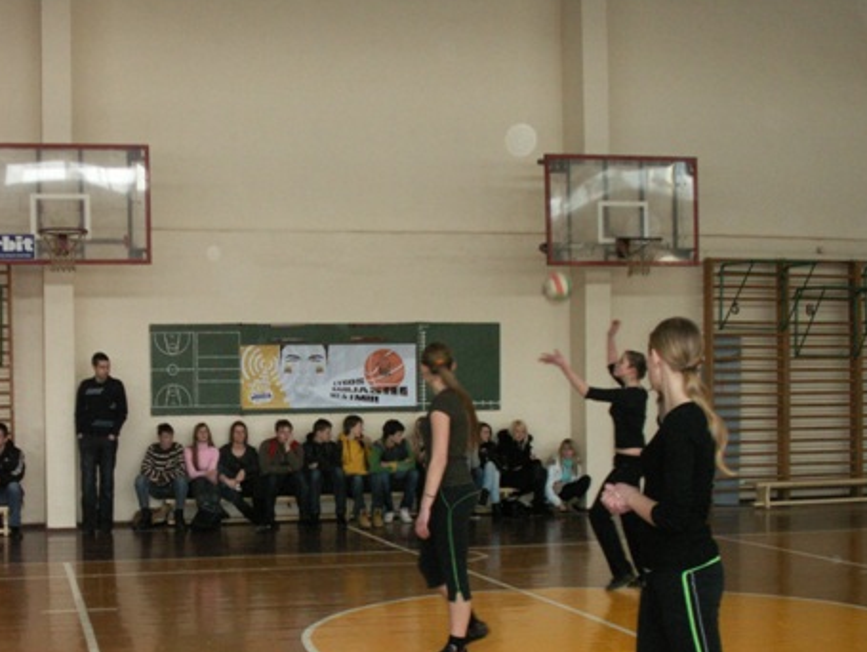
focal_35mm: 52
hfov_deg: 36.6
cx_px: 335
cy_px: 440
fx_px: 1303
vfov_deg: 27.9
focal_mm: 7.7
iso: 160
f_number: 3.5
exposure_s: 1/40
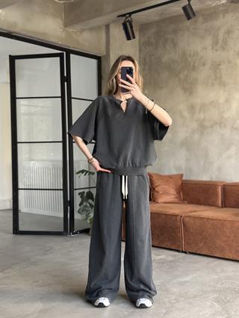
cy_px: 159
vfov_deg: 39.6
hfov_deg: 30.3
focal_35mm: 48
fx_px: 441
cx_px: 120
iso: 250
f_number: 1.78
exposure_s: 1/60
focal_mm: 6.86
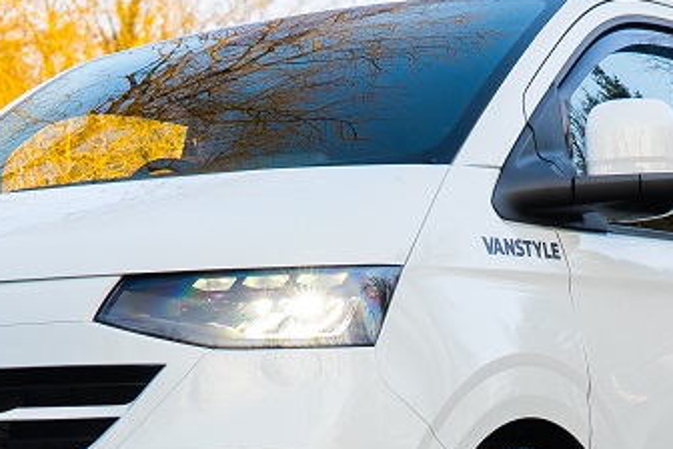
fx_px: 2168
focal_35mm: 116
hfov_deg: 17.6
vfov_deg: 11.7
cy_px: 420
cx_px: 334
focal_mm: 39
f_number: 10
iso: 500
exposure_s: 1/80
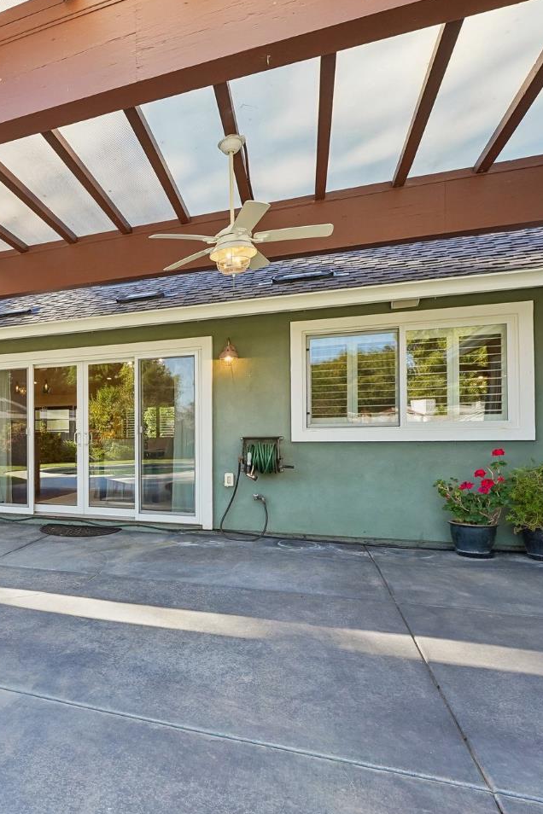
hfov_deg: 50.2
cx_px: 45
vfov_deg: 78.6
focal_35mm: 22
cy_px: 415
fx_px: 498
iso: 640
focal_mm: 14
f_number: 6.3
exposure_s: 1/250
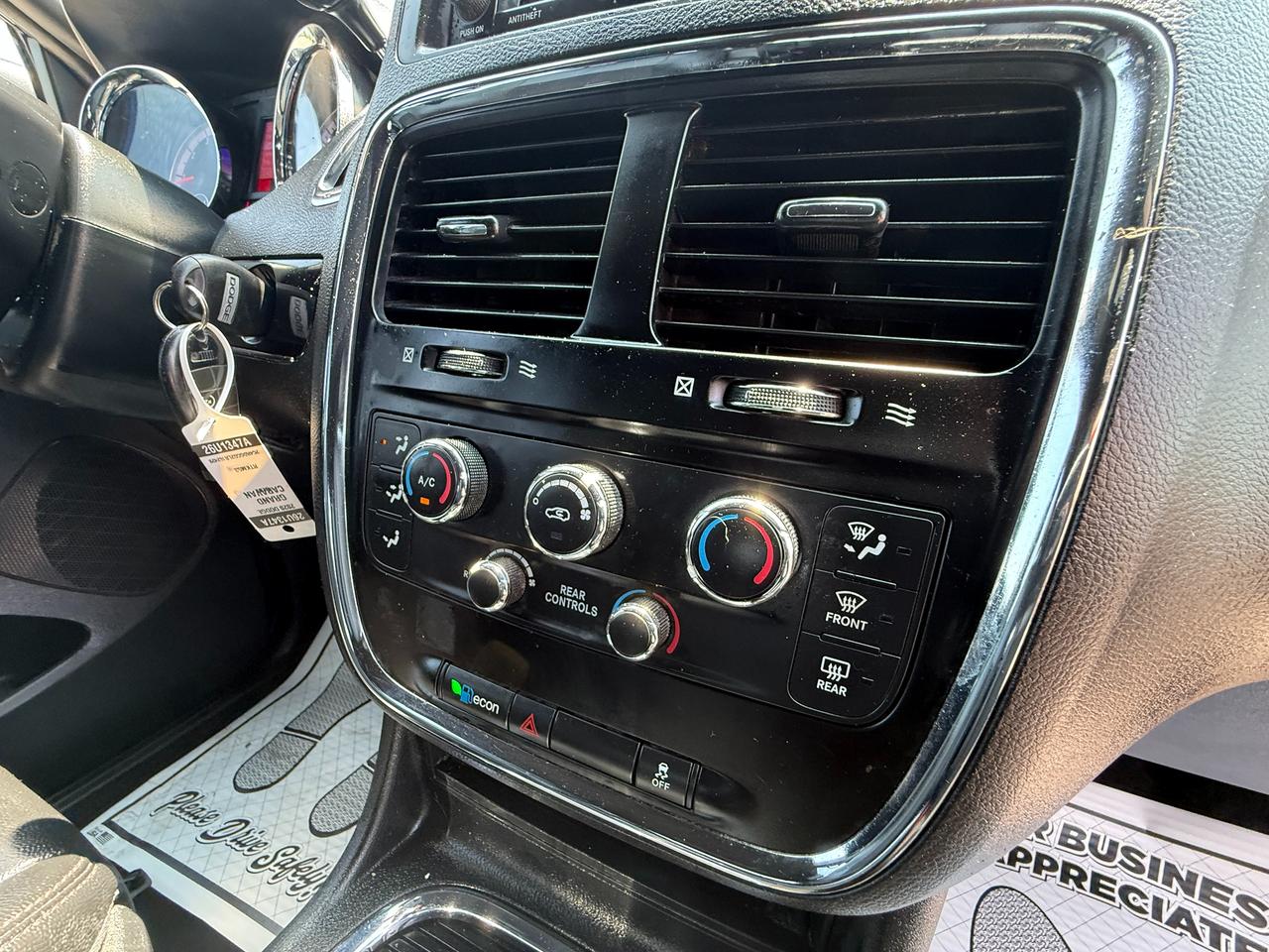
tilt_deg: -22.0
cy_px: 476
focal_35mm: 14
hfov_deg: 102.1
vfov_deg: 85.7
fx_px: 513
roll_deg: +0.0
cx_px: 634
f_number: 2.2
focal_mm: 2.22
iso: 320
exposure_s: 1/99
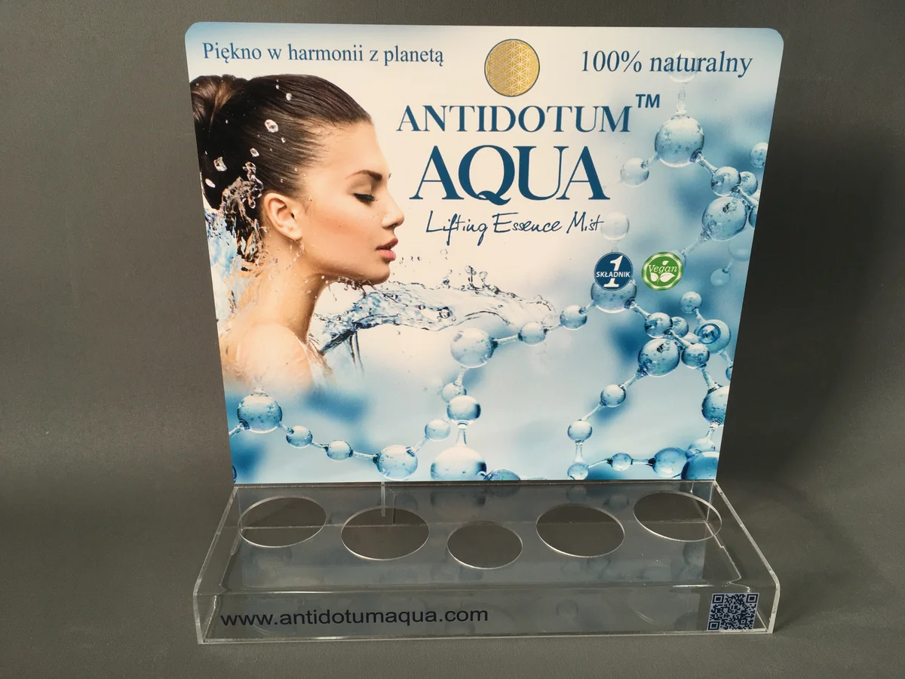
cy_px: 340
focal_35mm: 29
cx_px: 452
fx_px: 758
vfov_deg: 48.2
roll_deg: -2.5
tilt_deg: -20.8
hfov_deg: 61.7
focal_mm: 4.15
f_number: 2.2
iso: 32
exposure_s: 1/100
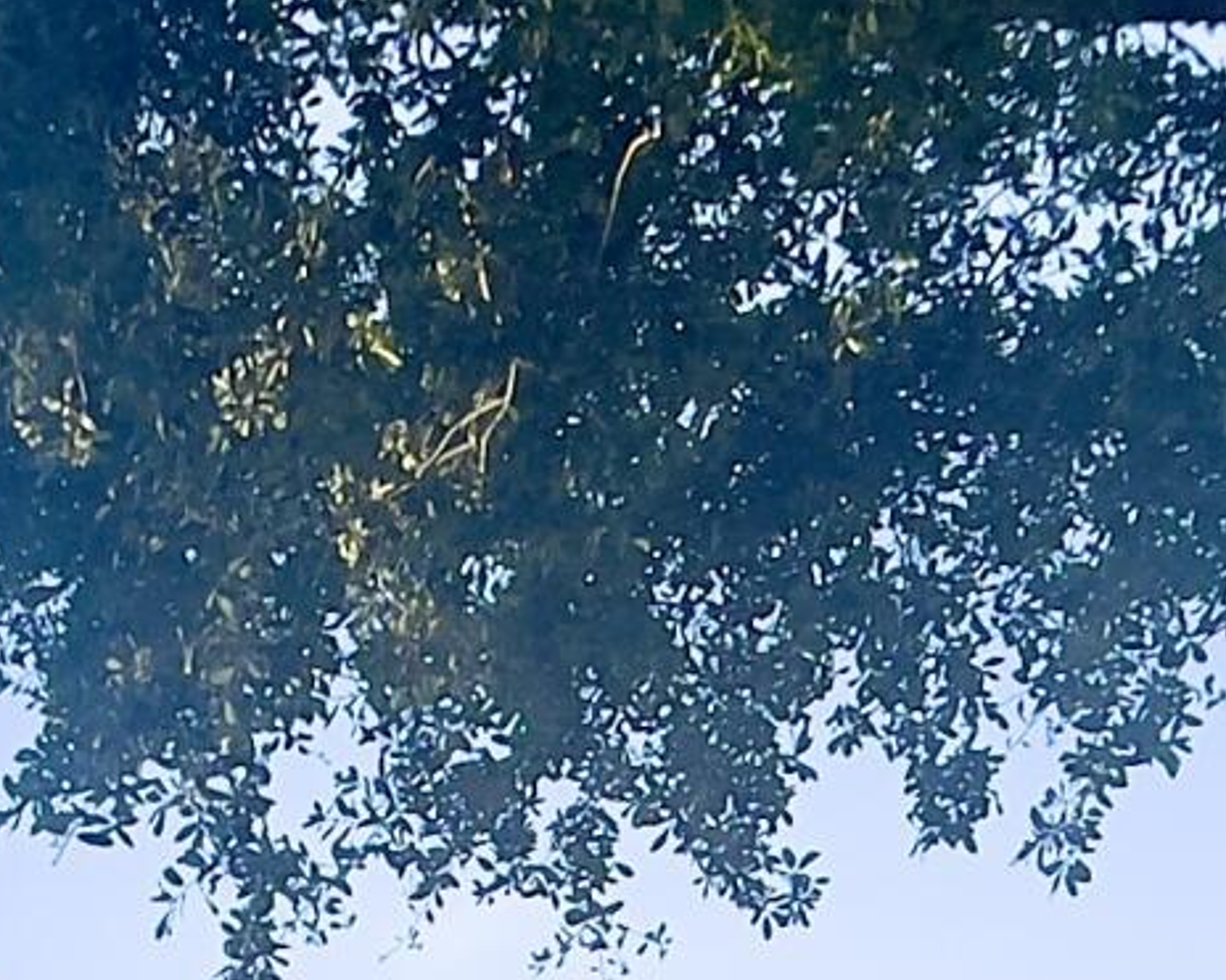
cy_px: 1648
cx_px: -169
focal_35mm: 164
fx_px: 5949
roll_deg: -0.3
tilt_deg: +4.4
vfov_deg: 9.1
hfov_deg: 11.6
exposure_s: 1/2208
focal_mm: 5.7
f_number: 1.5
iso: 50
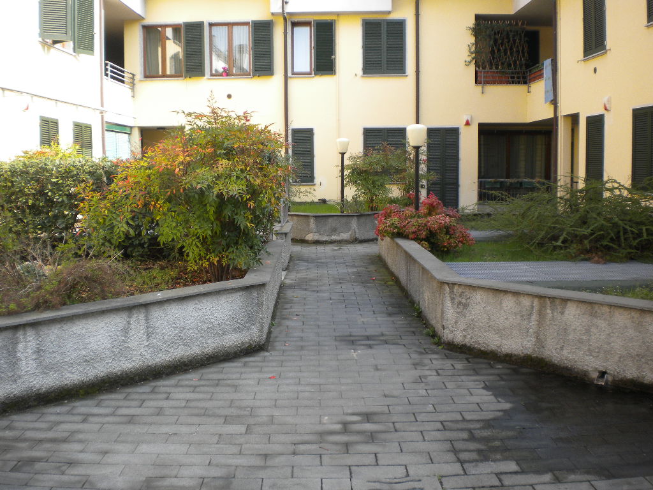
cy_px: 245
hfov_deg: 52.6
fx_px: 660
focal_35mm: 35
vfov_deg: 40.7
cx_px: 326
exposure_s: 1/166
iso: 113
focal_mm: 6.3
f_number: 4.6
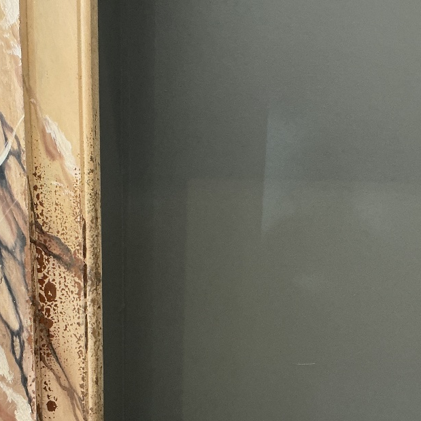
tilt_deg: -14.8
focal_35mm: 48
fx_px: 660
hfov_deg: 35.4
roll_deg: -1.0
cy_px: 295
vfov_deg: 34.9
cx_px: 203
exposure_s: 1/50
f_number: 1.8
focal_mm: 3
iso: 200
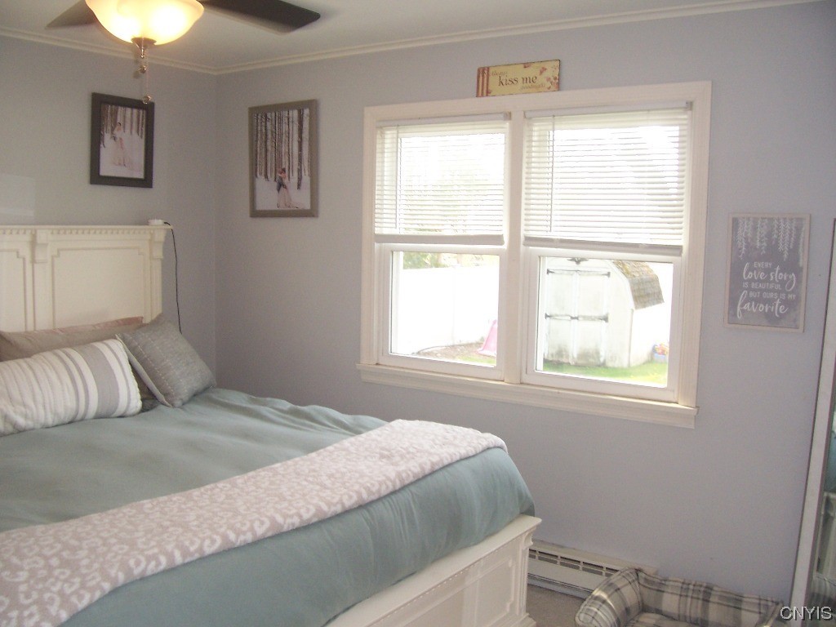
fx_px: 821
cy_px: 314
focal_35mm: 34
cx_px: 418
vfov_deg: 41.8
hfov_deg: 54.0
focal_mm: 5.6
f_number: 2.7
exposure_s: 1/90
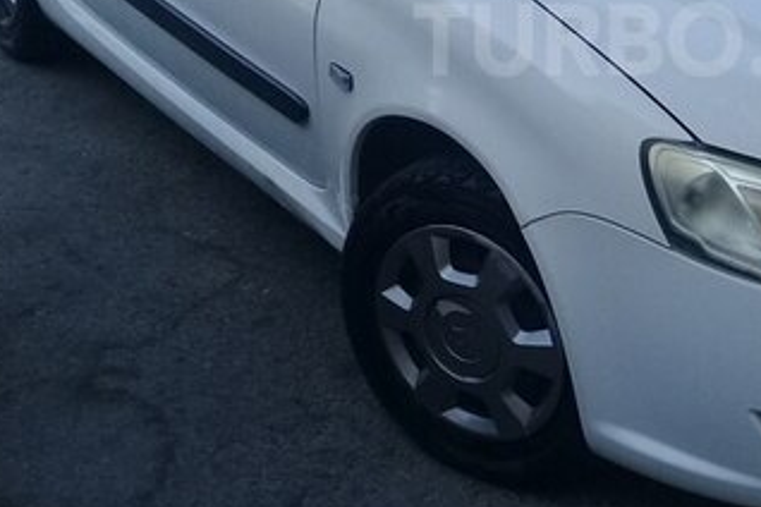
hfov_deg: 29.1
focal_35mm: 67
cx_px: 658
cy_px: 39
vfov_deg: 19.9
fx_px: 1416
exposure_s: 1/262
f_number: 2.2
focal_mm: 3.3
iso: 50
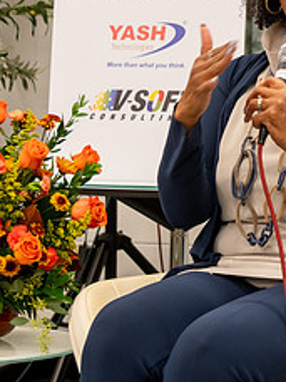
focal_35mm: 127
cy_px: 126
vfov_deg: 15.5
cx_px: 371
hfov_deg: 11.4
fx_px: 1399
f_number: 4
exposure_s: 1/100
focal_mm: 52
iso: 1600
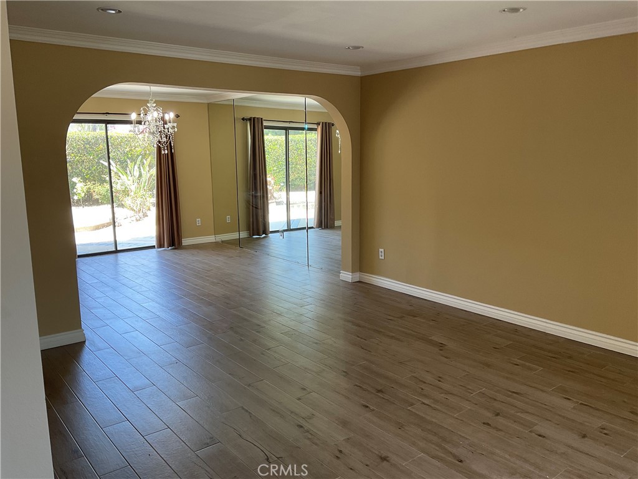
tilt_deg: -10.1
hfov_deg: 61.7
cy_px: 240
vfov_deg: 48.2
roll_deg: +0.8
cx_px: 319
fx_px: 534
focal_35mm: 29
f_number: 1.8
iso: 40
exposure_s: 1/60
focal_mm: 3
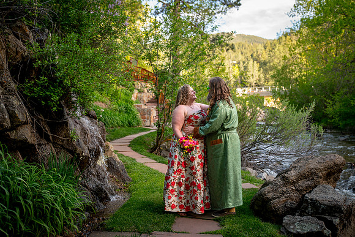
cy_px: 114
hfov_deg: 50.6
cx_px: 176
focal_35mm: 38
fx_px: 375
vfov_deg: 35.0
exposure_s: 1/200
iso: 160
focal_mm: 36
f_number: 2.8
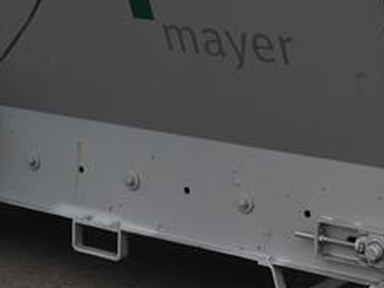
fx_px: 1299
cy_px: 27
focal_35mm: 117
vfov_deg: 12.6
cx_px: 148
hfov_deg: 16.8
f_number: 5.6
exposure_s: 1/160
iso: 160
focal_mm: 21
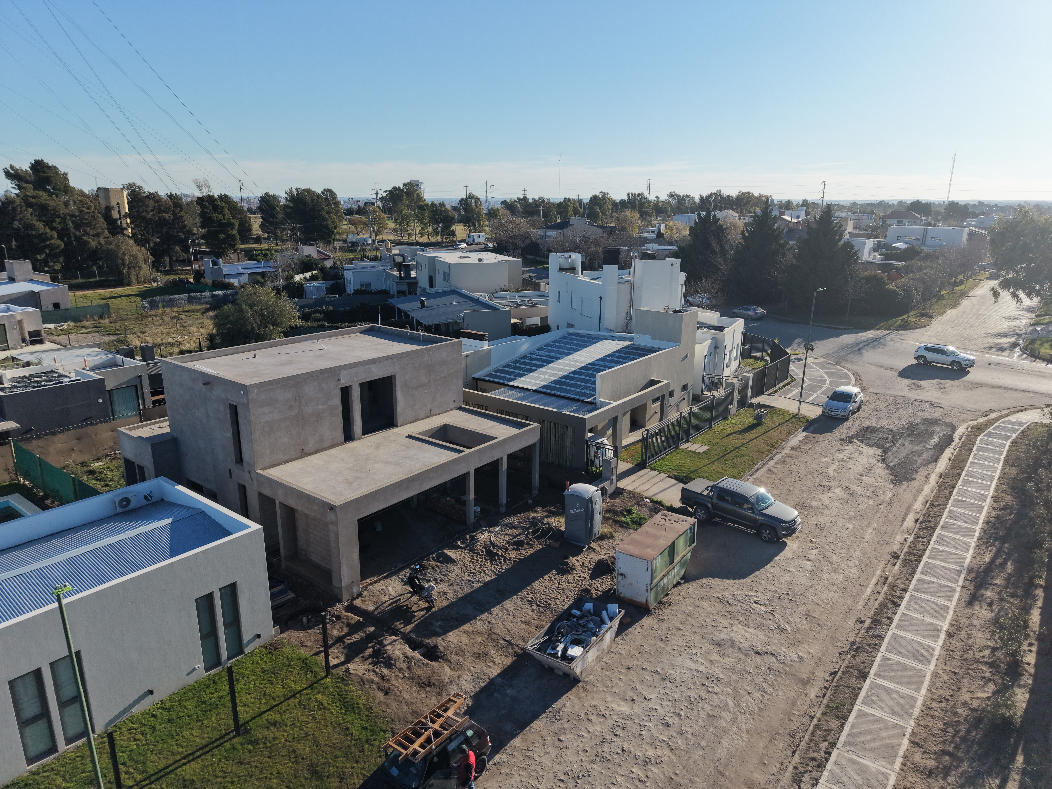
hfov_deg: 71.6
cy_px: 394
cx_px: 526
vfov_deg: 56.8
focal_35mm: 24
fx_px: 729
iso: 300
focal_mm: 8.67
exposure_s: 1/5000
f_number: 1.8
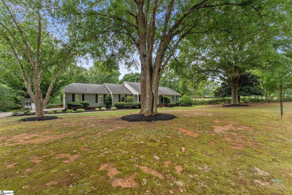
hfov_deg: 104.3
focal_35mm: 14
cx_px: 146
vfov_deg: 81.2
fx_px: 114
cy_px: 98
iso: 400
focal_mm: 14
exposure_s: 1/100
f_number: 5.6
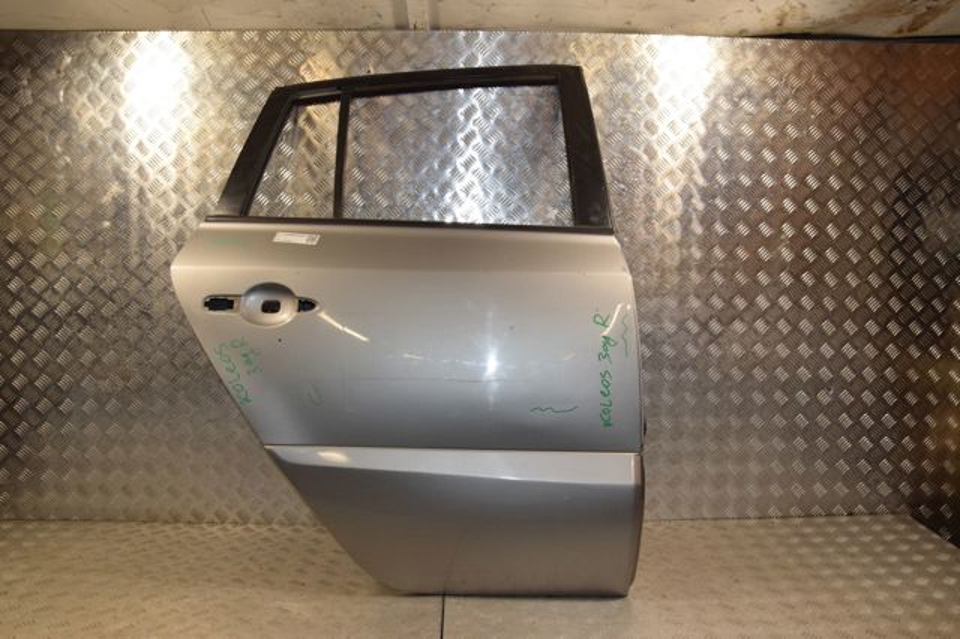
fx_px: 720
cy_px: 320
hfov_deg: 67.4
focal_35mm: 27
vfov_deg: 47.9
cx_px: 480
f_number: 8
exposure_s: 1/200
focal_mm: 18
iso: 800
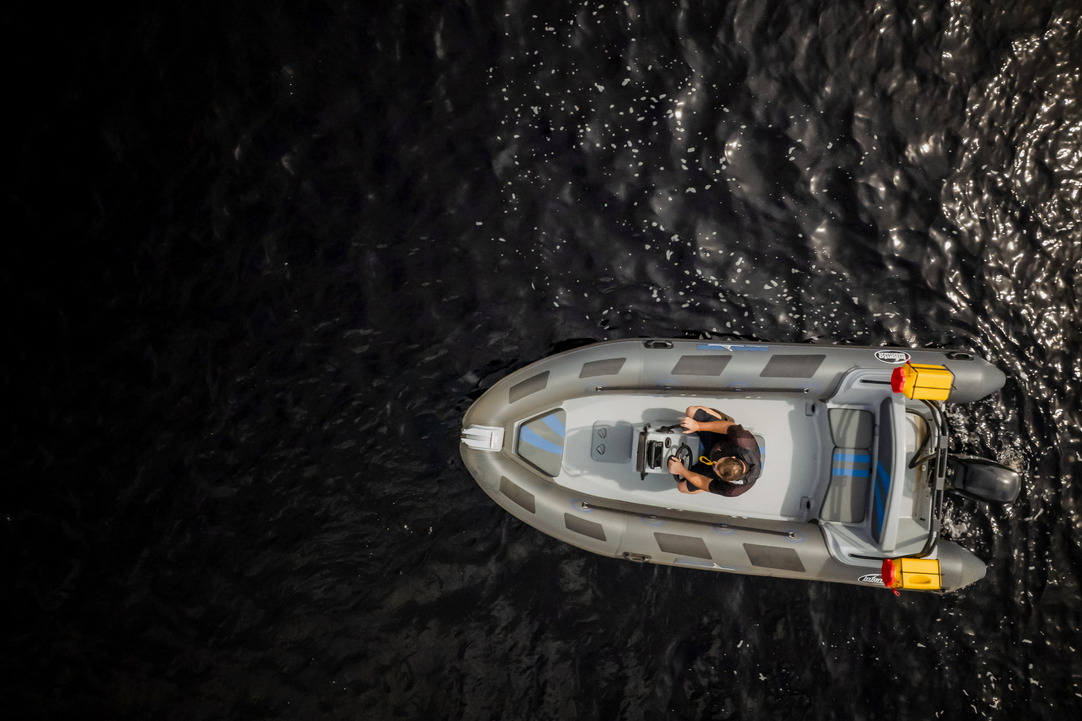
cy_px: 330
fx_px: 811
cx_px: 602
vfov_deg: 47.9
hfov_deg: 67.2
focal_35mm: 27
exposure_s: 1/500
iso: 400
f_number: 2.8
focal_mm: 8.38
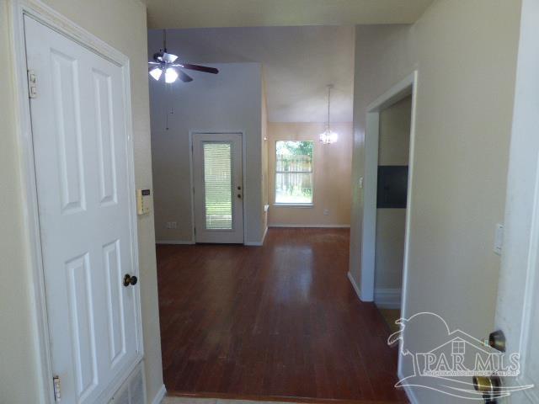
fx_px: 311
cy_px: 202
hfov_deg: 81.7
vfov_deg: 66.0
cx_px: 270
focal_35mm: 20
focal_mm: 3.58
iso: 160
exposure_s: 1/60
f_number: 2.8
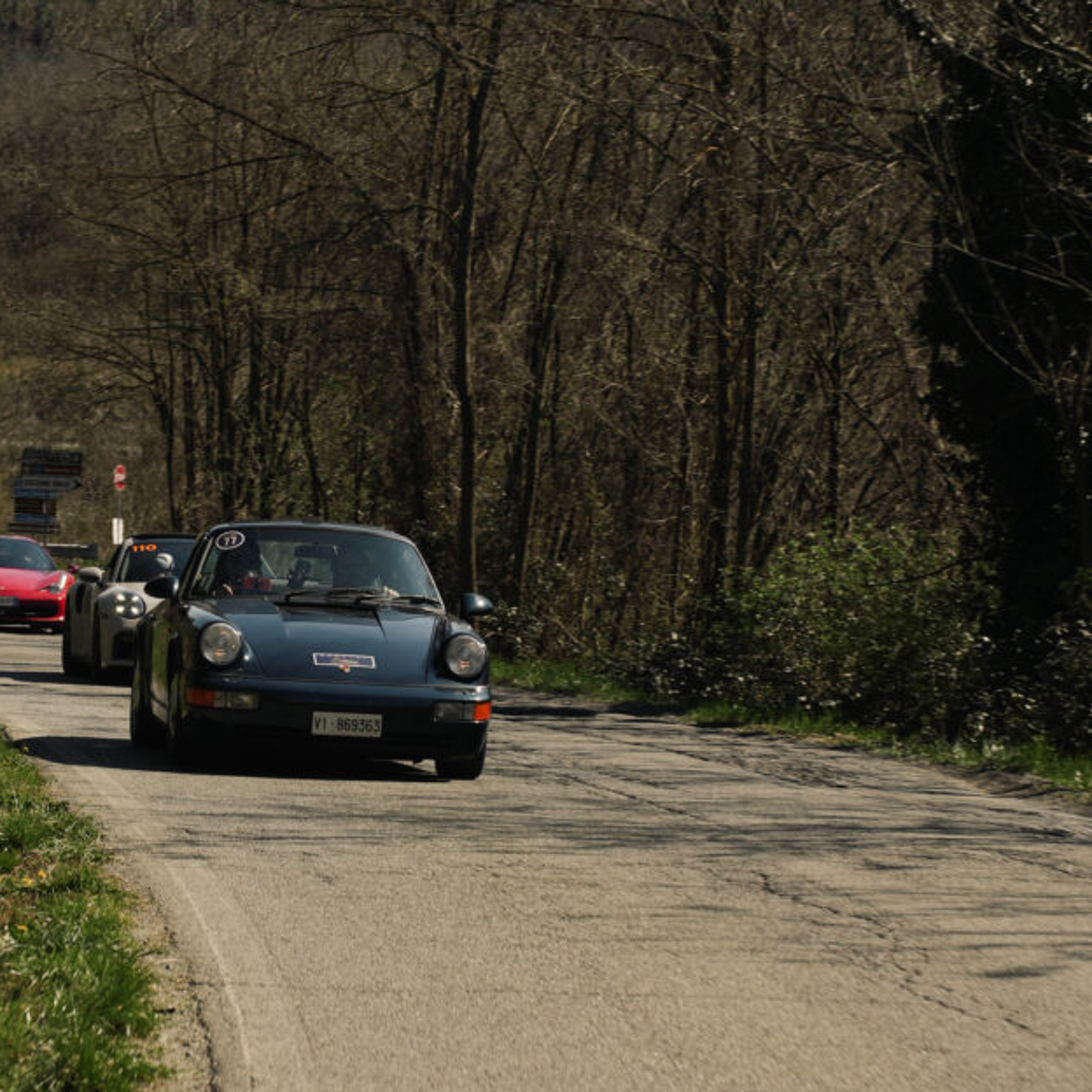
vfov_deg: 12.2
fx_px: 5104
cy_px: 579
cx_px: 435
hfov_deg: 12.2
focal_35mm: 143
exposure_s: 1/160
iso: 100
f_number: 9
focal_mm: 75
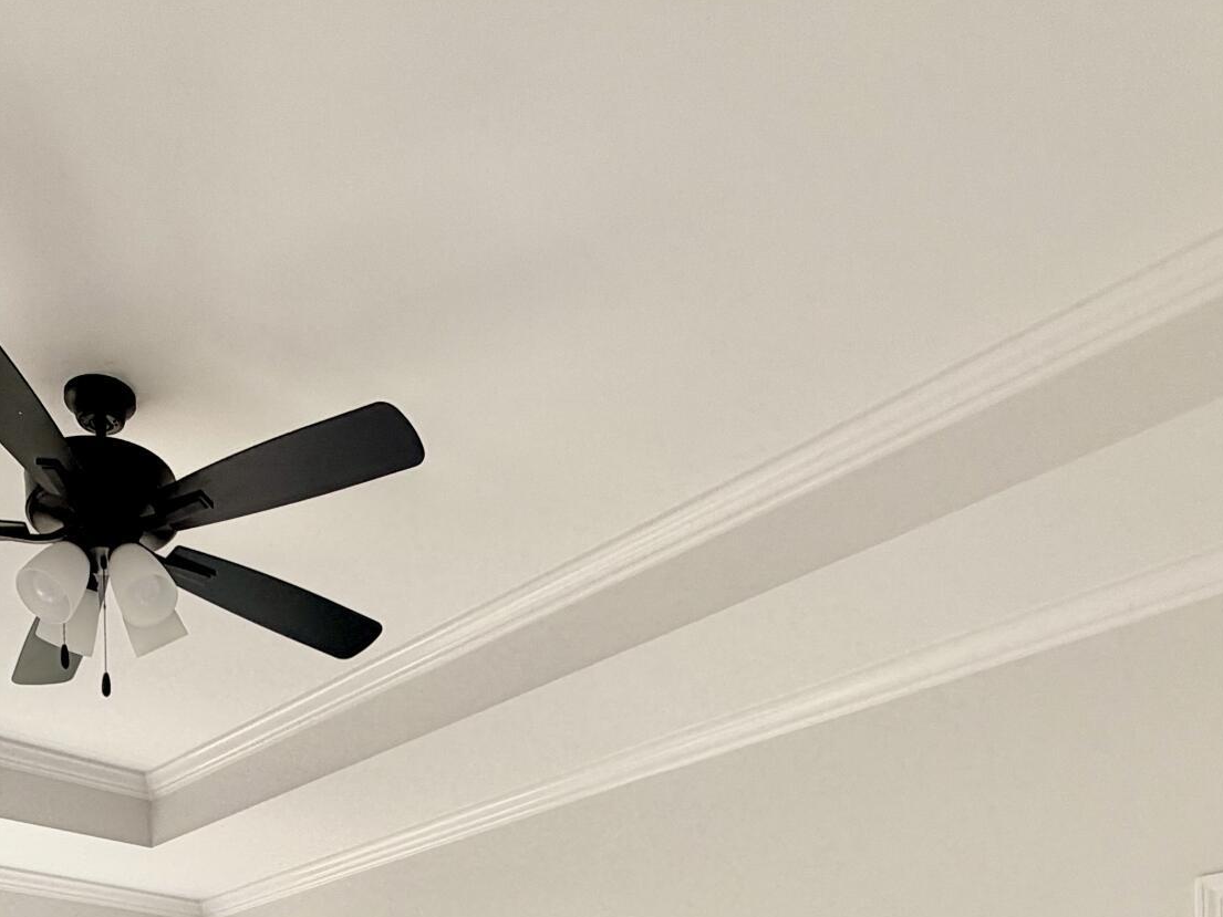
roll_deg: +0.6
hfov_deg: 48.4
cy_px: 1231
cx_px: 436
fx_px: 1343
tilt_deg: +0.7
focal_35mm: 38
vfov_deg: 29.4
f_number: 2.2
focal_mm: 2.22
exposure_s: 1/148
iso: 40
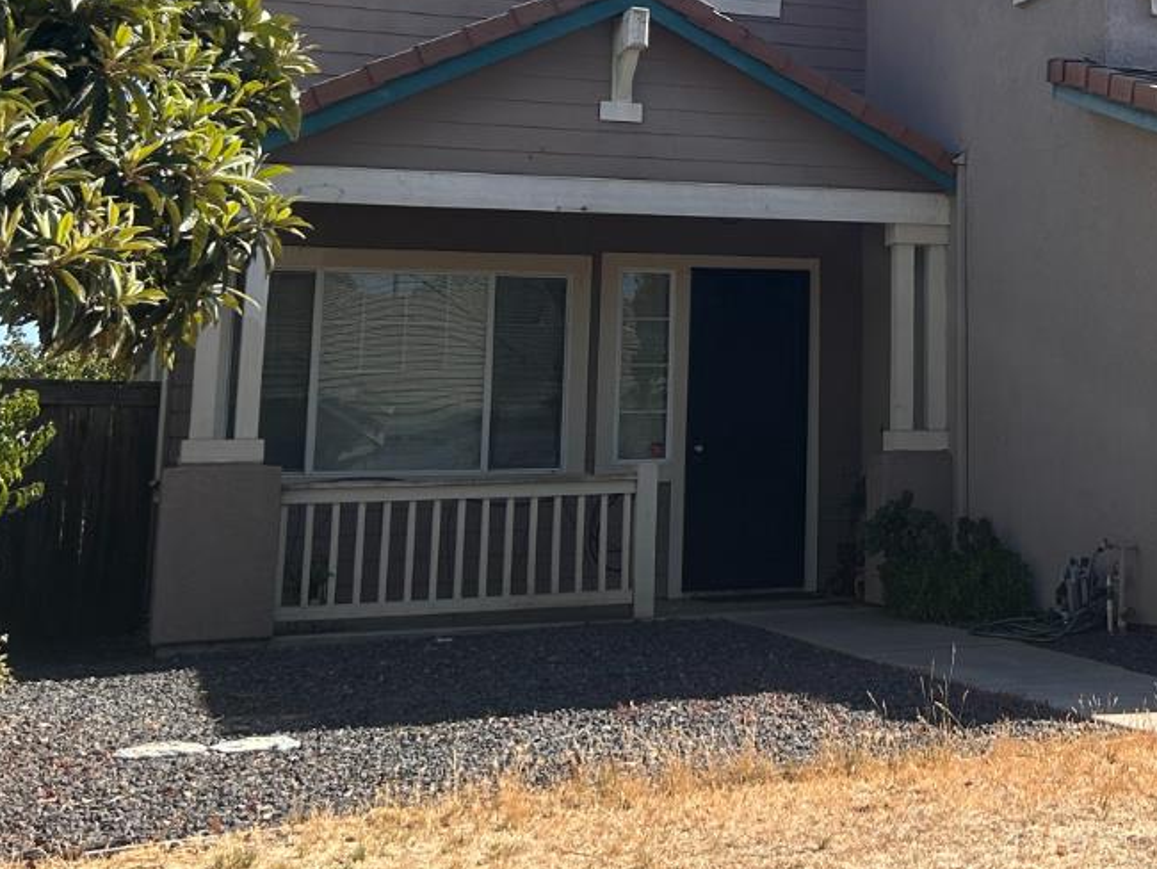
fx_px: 2006
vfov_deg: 23.6
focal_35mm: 60
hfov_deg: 30.5
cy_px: 42
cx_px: 1075
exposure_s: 1/3356
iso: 50
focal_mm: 5.7
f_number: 1.5
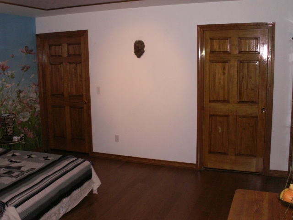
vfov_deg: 40.7
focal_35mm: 35
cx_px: 146
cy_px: 110
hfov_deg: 52.6
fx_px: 296
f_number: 2.8
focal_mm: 5.86
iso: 160
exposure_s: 1/40
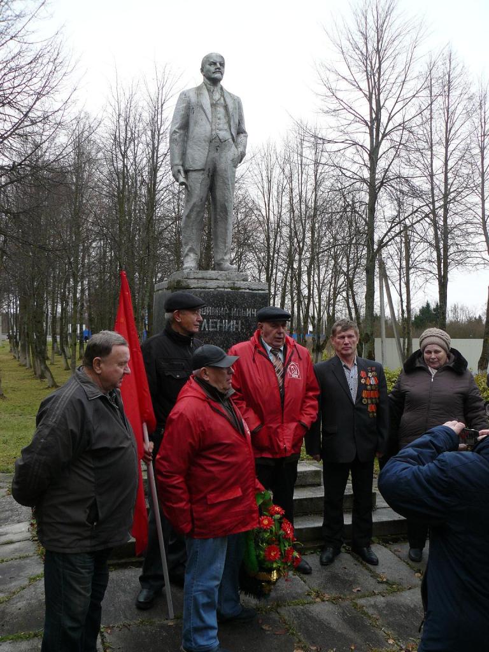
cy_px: 326
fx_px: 678
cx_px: 244
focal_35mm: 36
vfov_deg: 51.4
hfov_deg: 39.7
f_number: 3.6
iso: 100
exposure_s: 1/100
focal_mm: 6
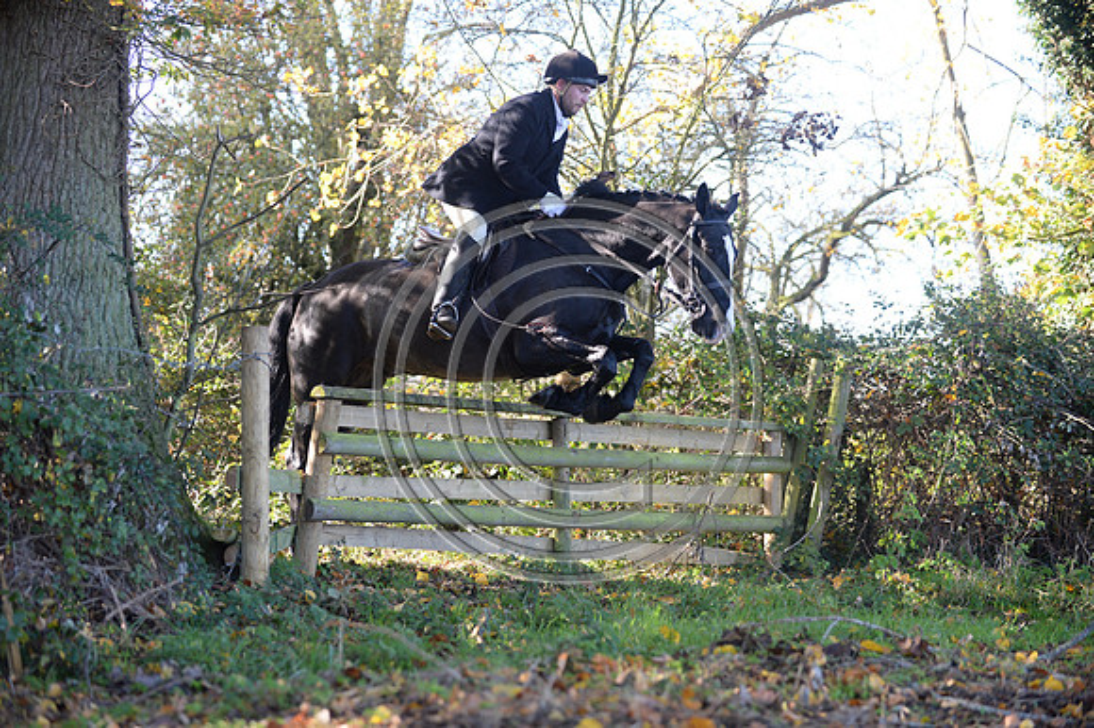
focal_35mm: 70
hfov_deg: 28.9
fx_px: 2126
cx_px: 547
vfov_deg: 19.4
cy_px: 364
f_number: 2.8
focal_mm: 70
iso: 1000
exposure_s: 1/1000
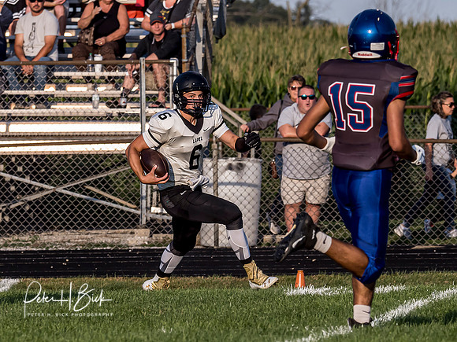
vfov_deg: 2.8
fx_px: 6962
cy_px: 174
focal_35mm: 527
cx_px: 178
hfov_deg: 3.8
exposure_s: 1/2000
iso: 400
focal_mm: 150
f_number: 4.5
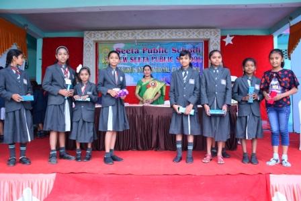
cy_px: 100
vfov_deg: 43.6
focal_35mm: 30
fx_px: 251
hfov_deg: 61.9
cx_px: 150
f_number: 4
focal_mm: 20
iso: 640
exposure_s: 1/250
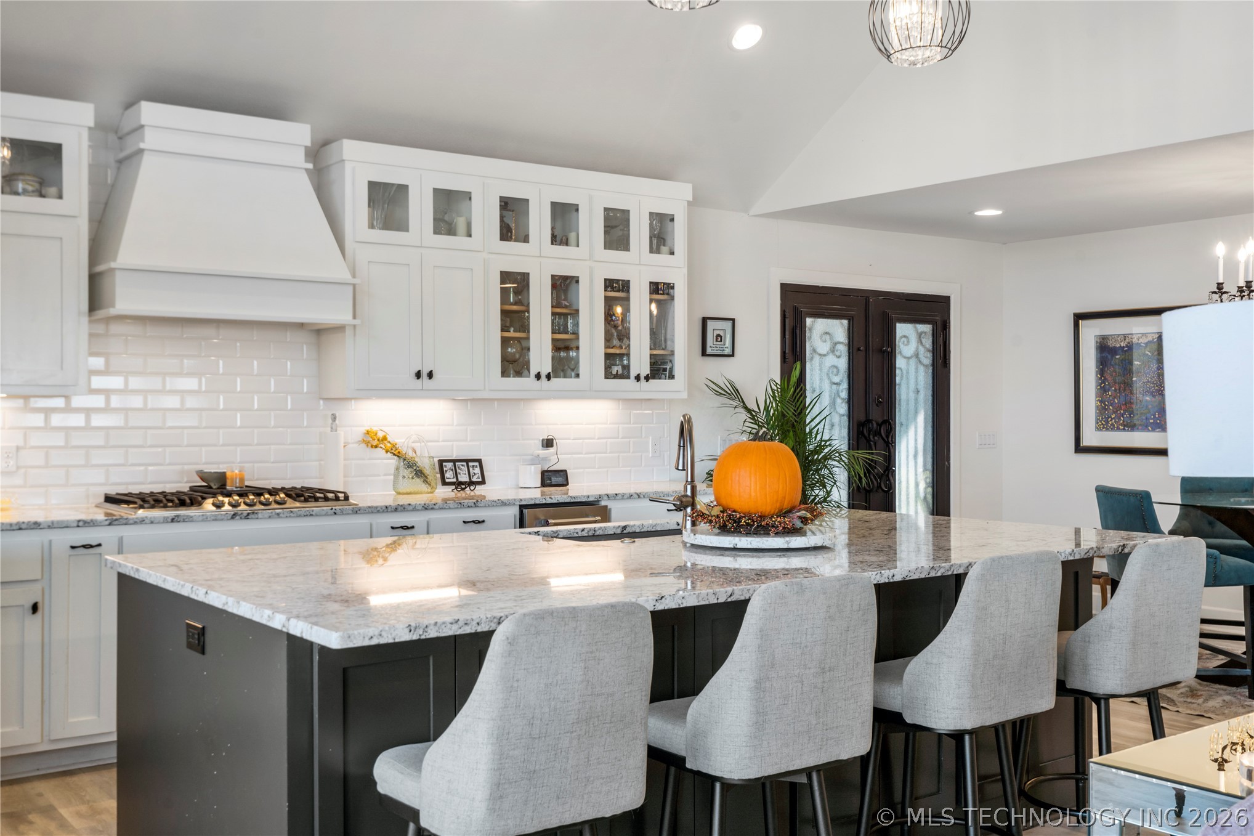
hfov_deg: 54.4
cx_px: 627
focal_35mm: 35
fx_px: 1219
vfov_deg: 37.8
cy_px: 418
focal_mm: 35
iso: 320
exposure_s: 1/15
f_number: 9
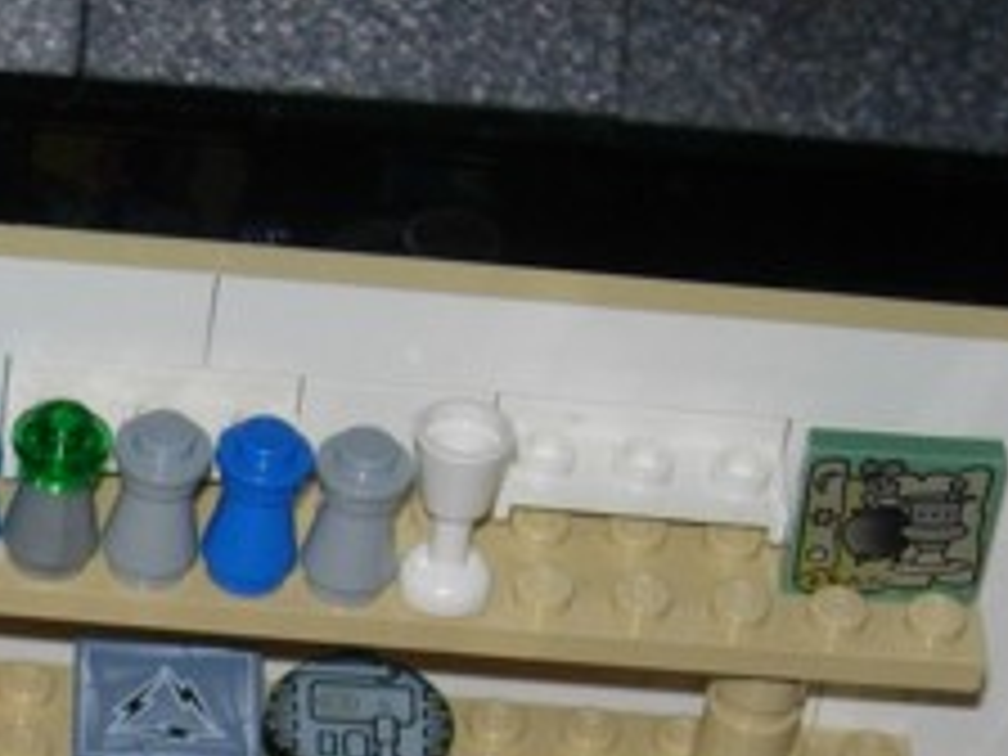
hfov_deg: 10.7
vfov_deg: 8.0
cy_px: 1030
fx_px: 5300
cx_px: -148
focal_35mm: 182
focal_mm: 10.6
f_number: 3.2
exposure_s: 1/64
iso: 79
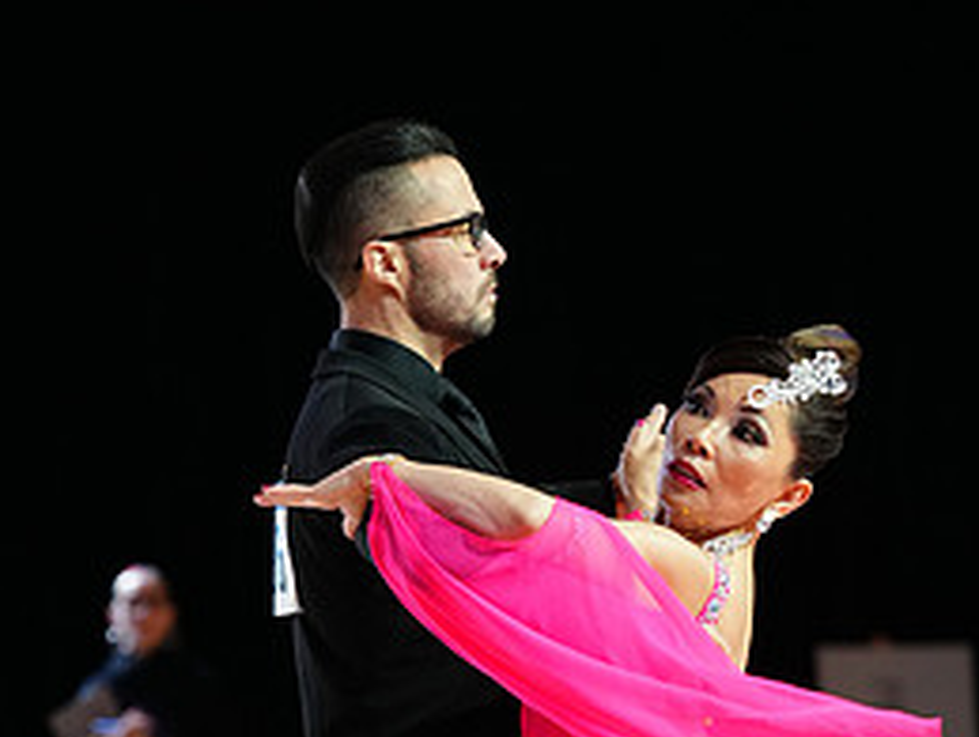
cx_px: 607
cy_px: 926
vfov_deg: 4.5
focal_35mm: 329
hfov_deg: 6.0
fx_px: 9318
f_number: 4
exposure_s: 1/320
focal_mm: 153
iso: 2500
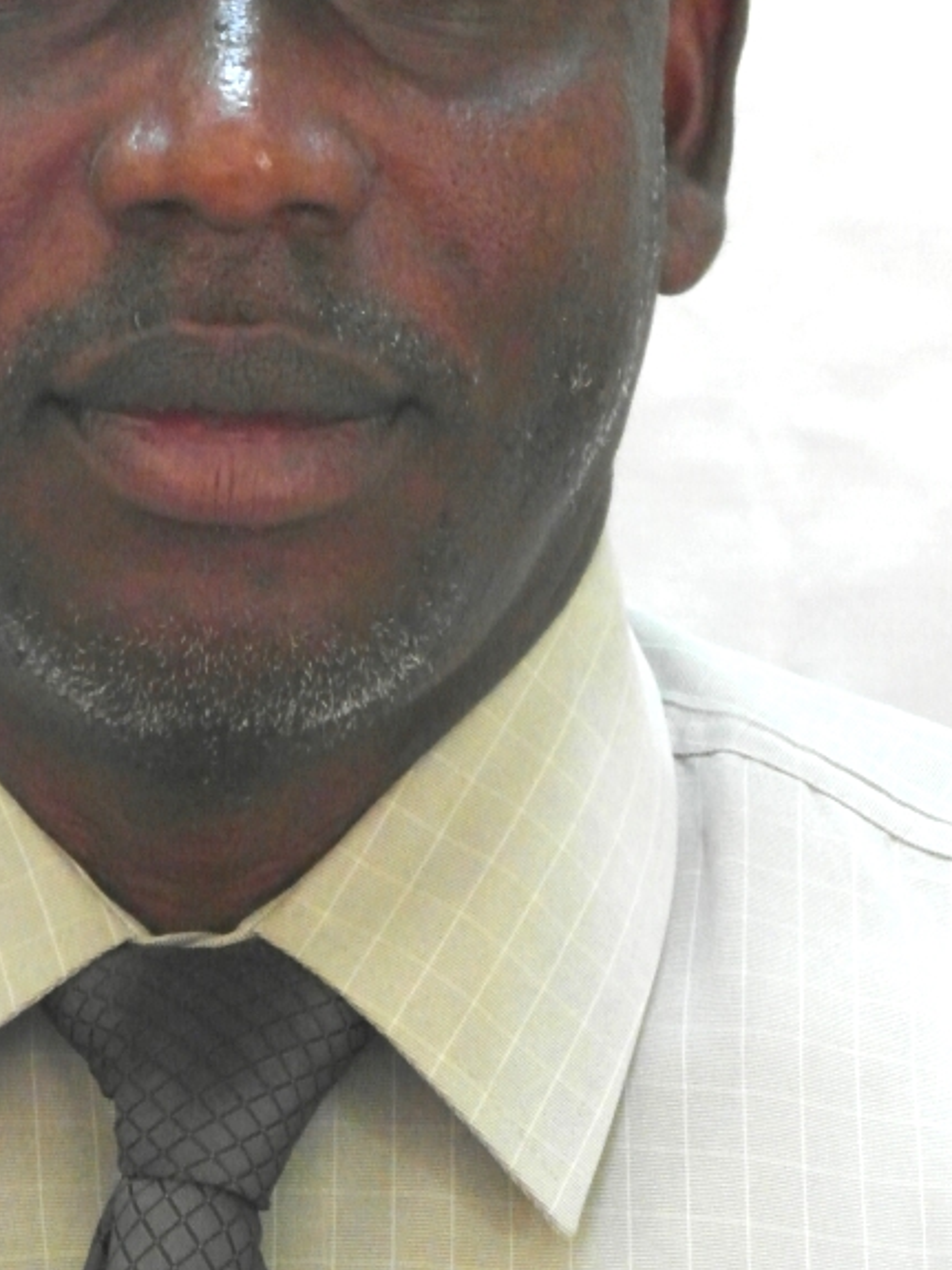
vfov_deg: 9.7
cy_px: 181
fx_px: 7447
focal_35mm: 203
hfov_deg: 7.3
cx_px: 216
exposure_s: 1/15
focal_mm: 20.3
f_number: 4
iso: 800
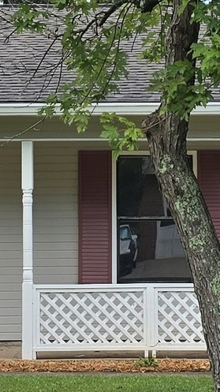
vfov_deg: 13.8
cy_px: 72
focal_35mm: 155
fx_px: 1610
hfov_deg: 7.8
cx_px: 146
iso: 32
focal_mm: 6.3
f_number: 1.7
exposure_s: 1/180
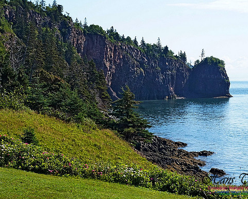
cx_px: 120
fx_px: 624
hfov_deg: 22.5
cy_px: 100
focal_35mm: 85
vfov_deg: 18.1
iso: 1000
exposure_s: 1/800
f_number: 13
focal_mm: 50
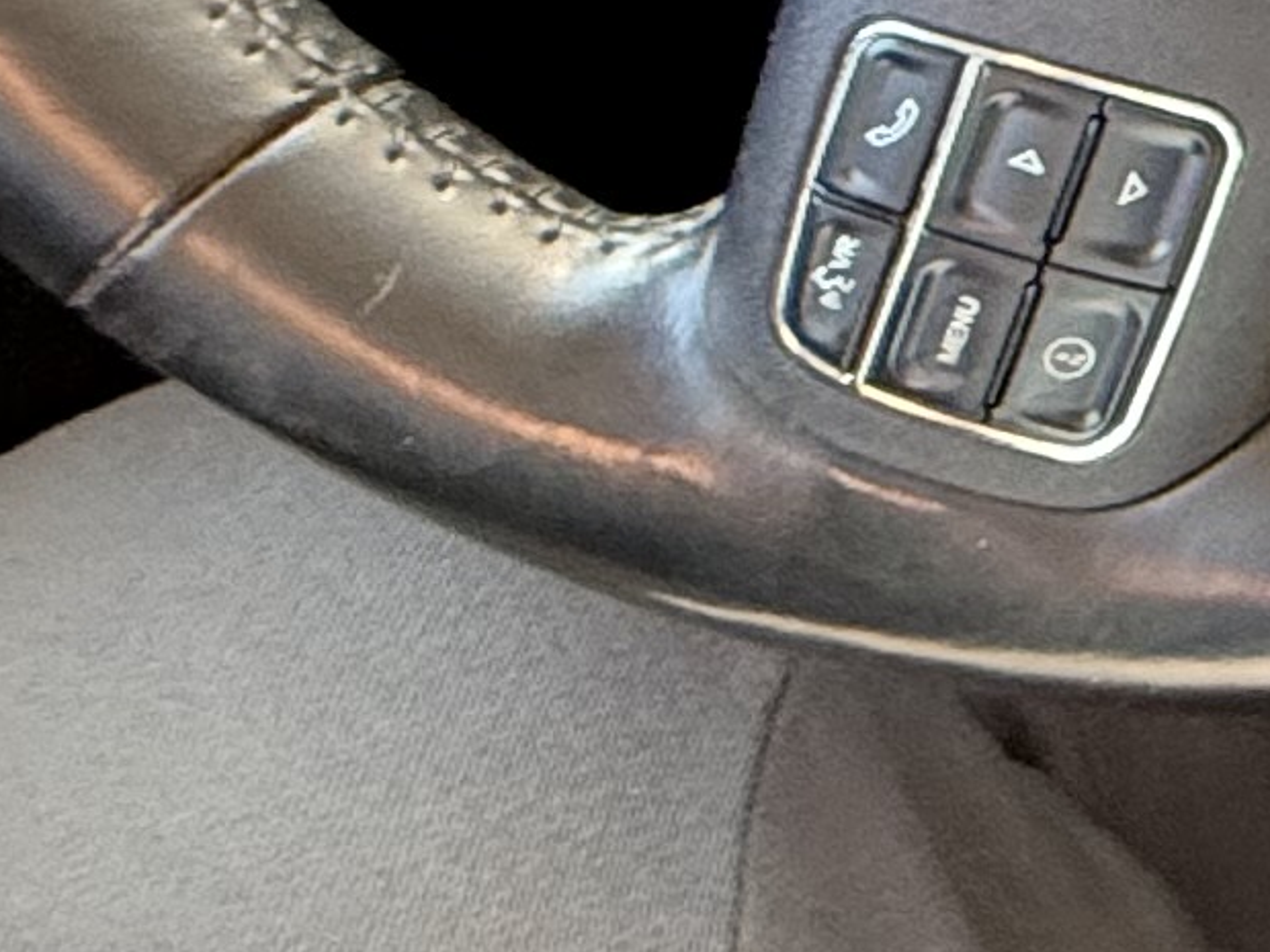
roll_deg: +1.5
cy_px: -907
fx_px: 3339
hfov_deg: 12.8
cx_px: 3437
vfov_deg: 13.9
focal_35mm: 91
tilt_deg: -32.5
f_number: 2.2
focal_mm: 2.22
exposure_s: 1/68
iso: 320
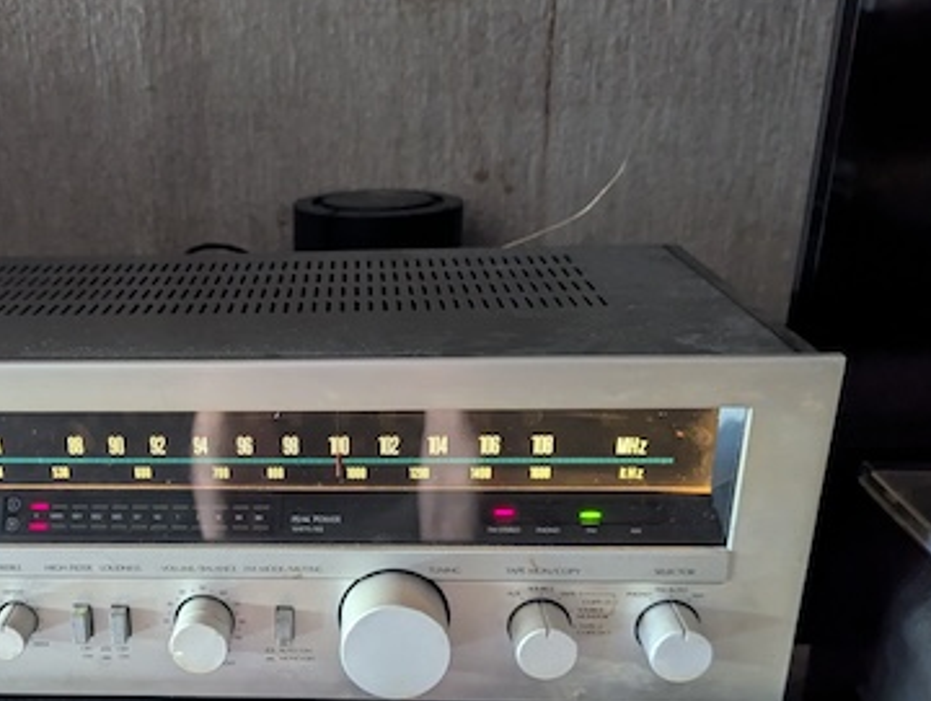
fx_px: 1077
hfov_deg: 45.6
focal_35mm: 40
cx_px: 266
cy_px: 515
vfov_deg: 35.3
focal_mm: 6.81
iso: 1719
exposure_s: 1/40.4
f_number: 1.85
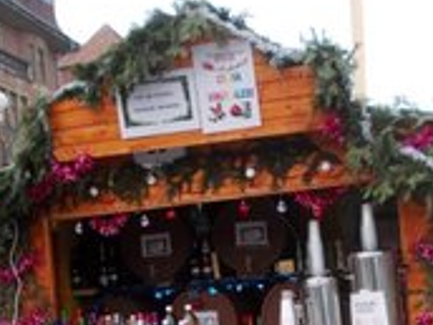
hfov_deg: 33.8
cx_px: 211
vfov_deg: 24.9
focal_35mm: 57
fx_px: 713
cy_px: 296
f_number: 2.7
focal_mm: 4
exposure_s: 1/80
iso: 80
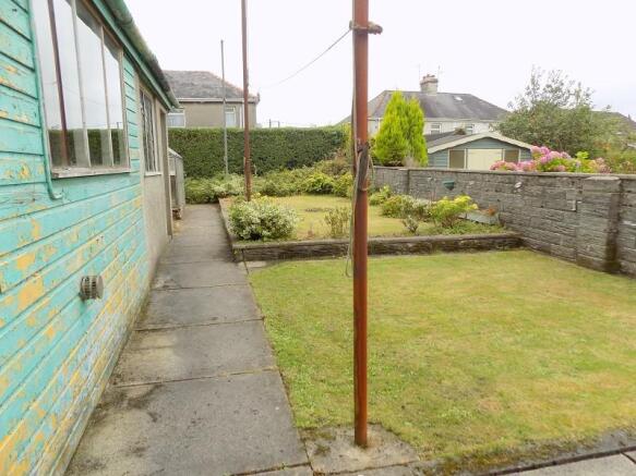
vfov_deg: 58.9
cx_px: 318
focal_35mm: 23
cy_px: 238
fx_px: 422
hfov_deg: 73.9
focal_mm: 4
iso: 80
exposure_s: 1/320
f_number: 3.1
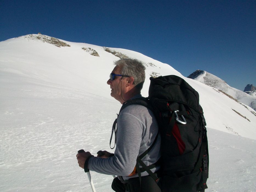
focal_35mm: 34
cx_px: 128
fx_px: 251
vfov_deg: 41.8
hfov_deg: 54.0
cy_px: 96
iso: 80
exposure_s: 1/1401
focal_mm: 5.7
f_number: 5.5
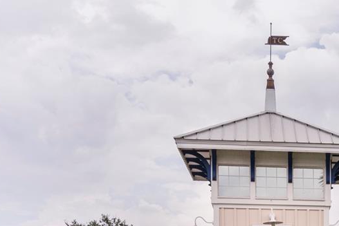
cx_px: 434
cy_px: 333
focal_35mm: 88
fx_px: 828
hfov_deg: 21.1
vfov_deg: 14.5
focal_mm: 29
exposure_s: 1/60
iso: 100
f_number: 8
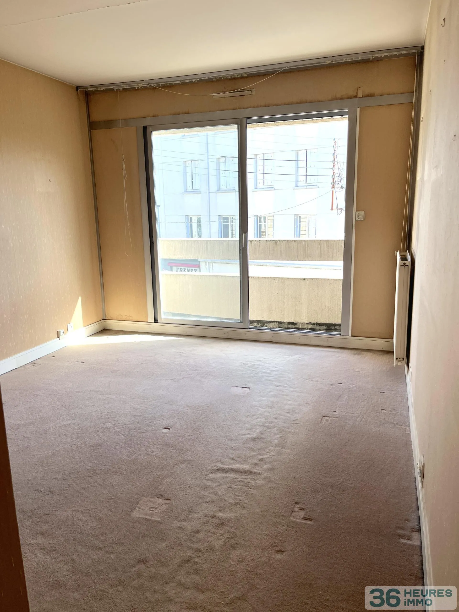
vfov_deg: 67.3
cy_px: 306
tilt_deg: -11.4
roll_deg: +1.8
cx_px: 230
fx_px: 460
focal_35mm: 26
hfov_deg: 53.1
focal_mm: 5.1
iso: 50
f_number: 1.6
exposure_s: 1/397
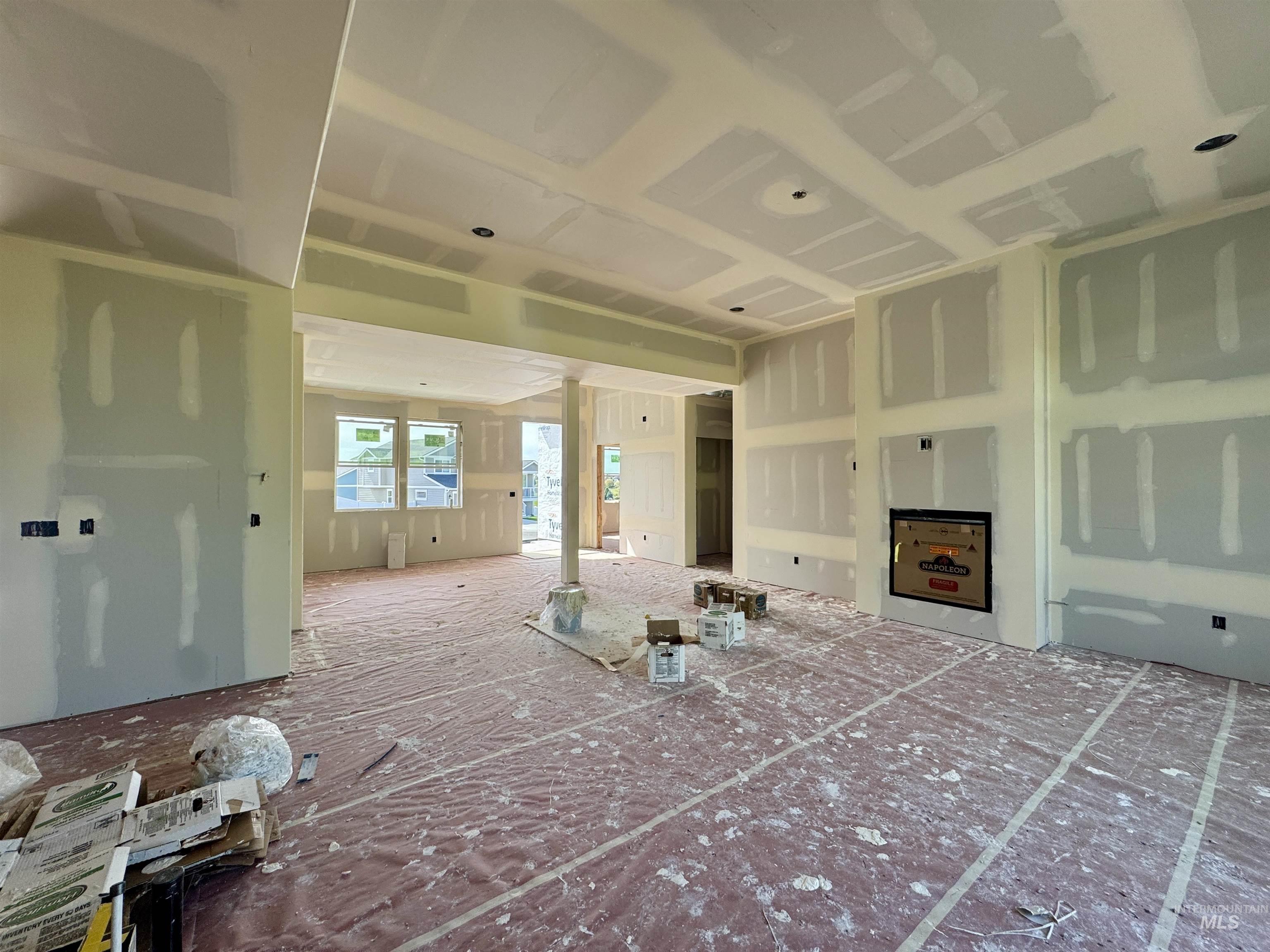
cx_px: 635
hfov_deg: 102.1
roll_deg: +0.0
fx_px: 514
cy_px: 476
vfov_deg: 85.7
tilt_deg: -0.9
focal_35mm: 14
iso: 40
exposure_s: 1/216
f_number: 2.2
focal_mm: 2.22
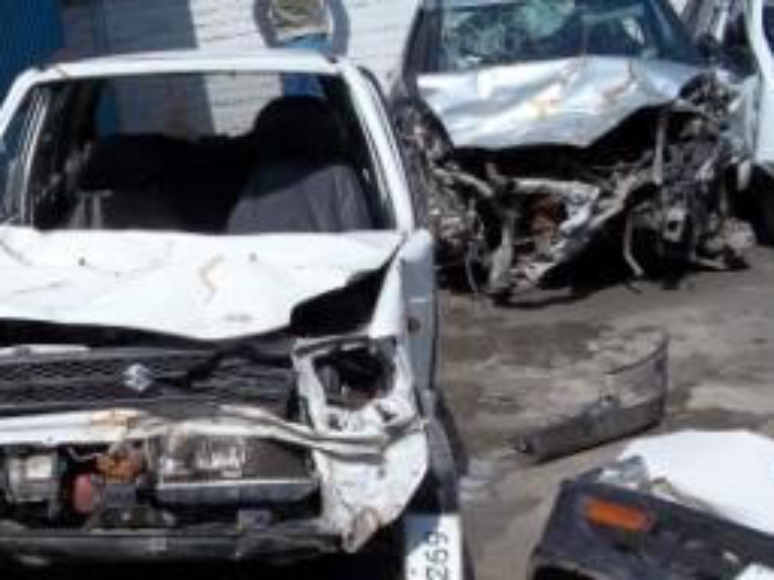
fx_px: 1252
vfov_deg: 25.9
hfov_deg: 33.6
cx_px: 187
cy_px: 411
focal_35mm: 56
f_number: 5.5
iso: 80
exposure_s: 1/1000
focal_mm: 5.7
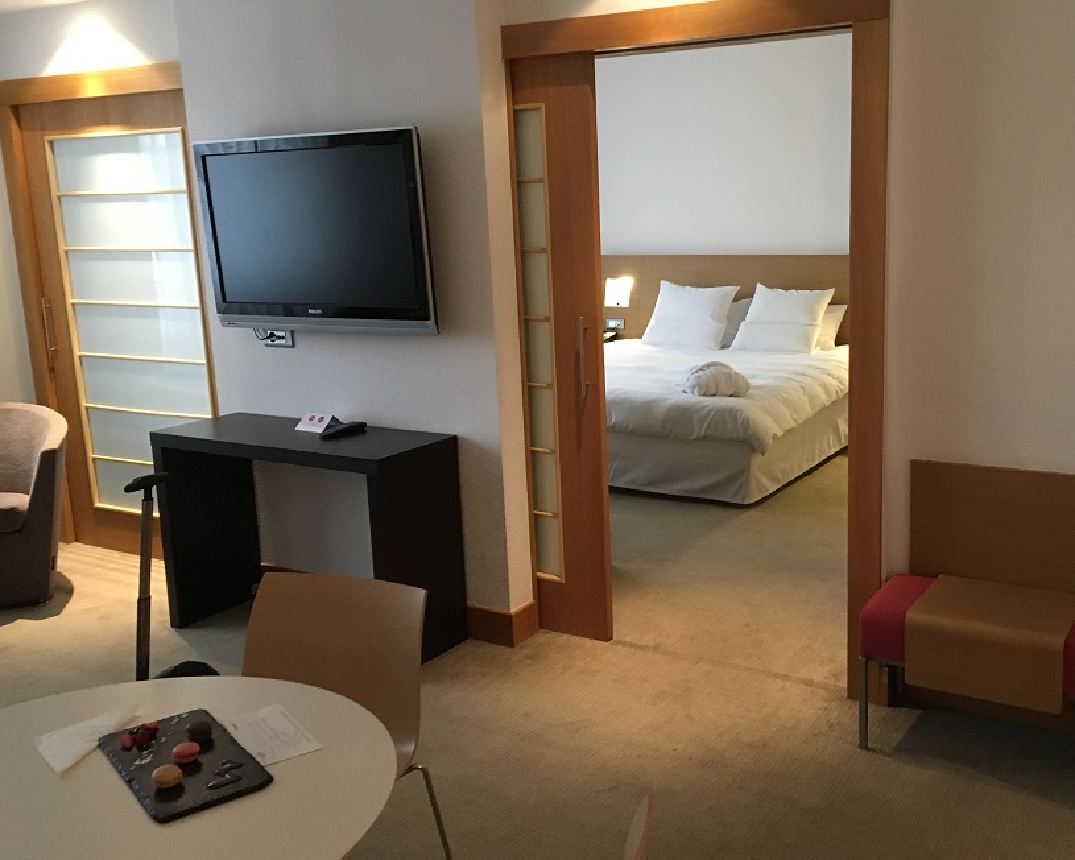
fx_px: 1114
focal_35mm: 35
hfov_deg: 51.3
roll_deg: +2.1
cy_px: 405
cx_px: 627
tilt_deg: -10.8
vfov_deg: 42.2
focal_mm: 4.15
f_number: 2.2
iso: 250
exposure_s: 1/33
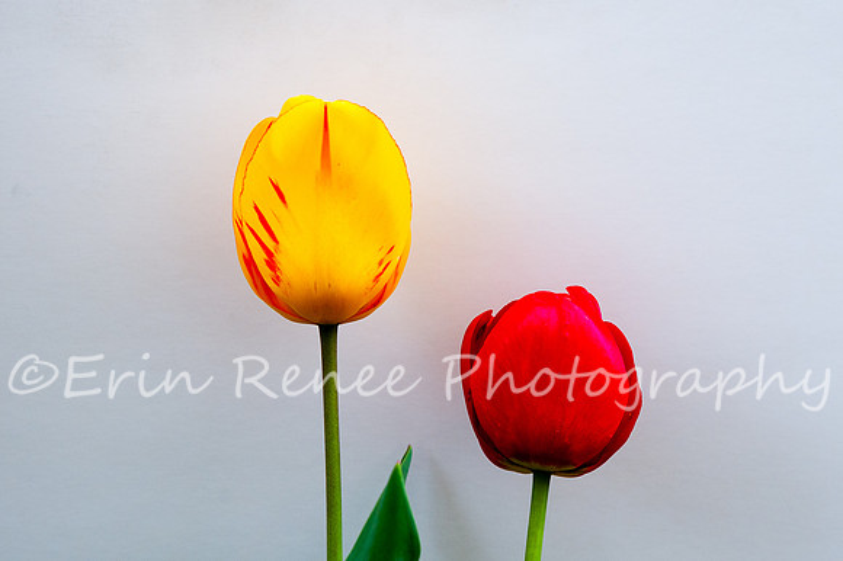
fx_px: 2354
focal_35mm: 101
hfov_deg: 20.3
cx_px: 429
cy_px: 286
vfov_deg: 13.6
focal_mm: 70
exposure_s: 1/200
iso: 400
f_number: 7.1
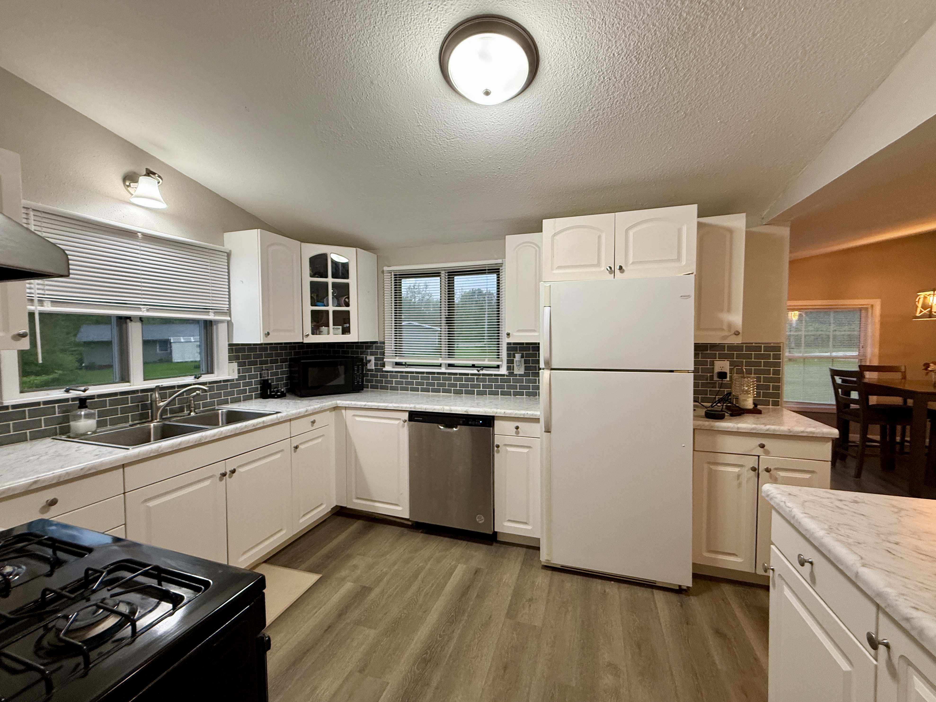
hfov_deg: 102.1
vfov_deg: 85.7
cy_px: 351
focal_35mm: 14
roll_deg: -0.3
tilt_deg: -0.5
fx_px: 379
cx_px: 468
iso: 200
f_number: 2.2
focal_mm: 2.22
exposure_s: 1/60
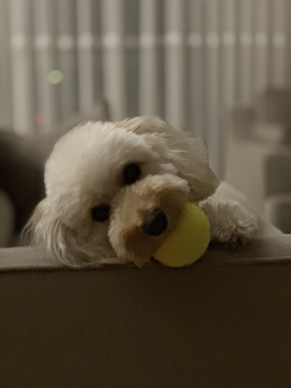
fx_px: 863
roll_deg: +0.7
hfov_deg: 19.1
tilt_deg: -5.4
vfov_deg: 25.3
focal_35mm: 77
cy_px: 194
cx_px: 146
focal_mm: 9
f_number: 2.8
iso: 1250
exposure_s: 1/15
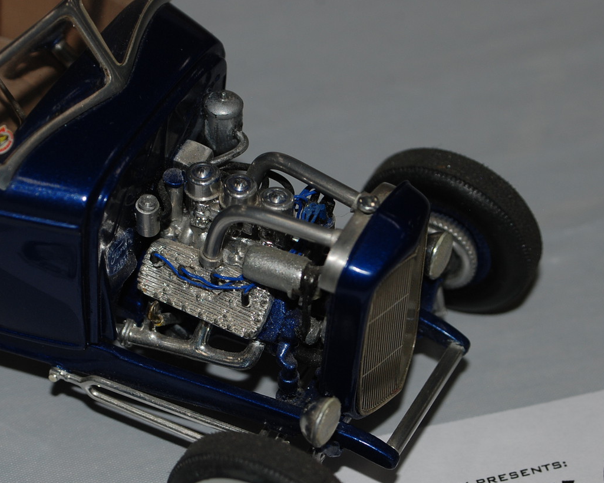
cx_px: 260
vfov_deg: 10.0
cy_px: 240
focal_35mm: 154
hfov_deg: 12.5
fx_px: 2753
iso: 200
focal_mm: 80
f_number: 5.6
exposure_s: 1/60
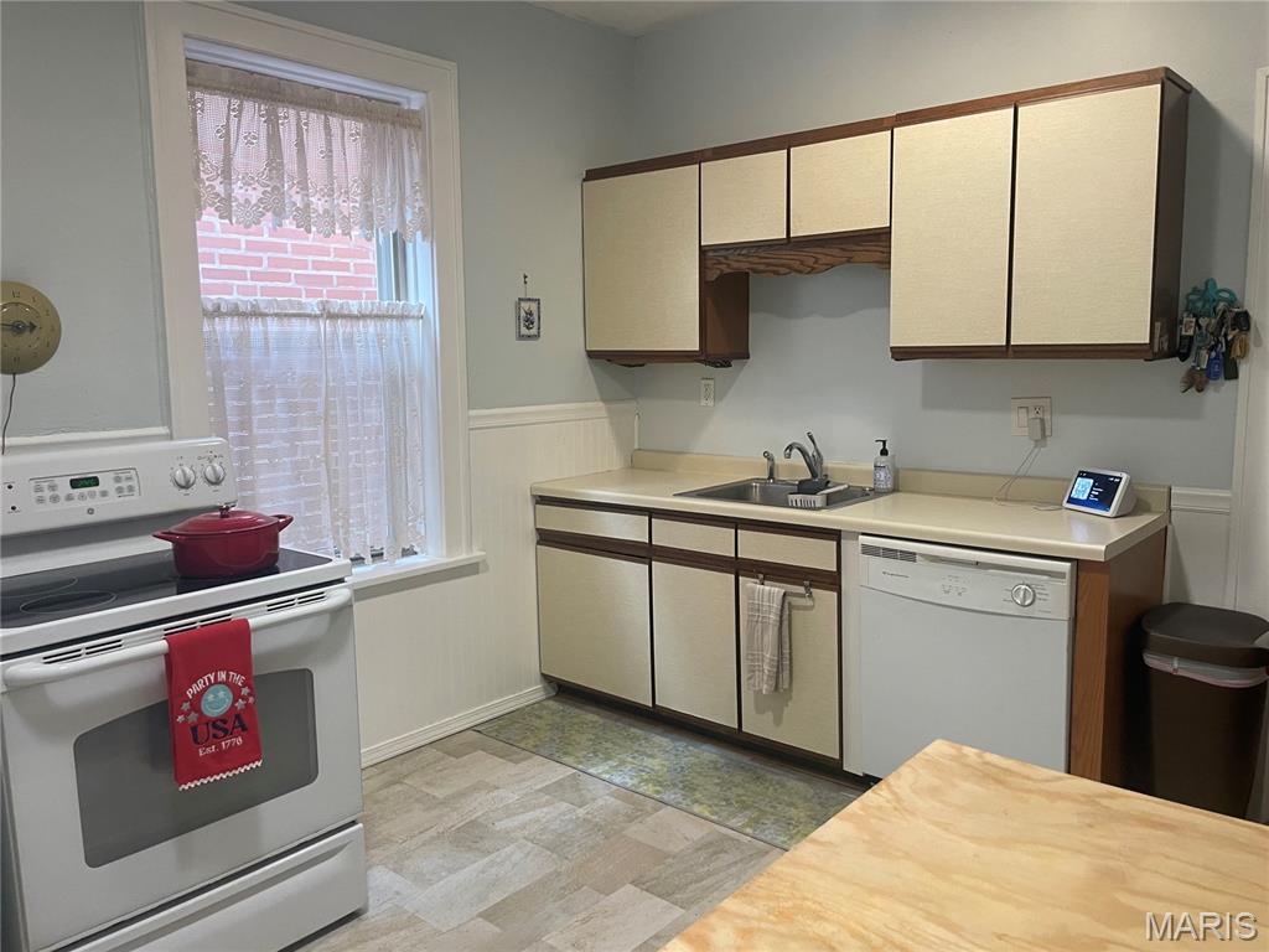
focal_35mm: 26
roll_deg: +1.2
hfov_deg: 67.3
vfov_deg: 53.1
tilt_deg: -6.4
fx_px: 953
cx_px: 634
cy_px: 476
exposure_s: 1/60
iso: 125
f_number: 1.6
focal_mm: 4.2
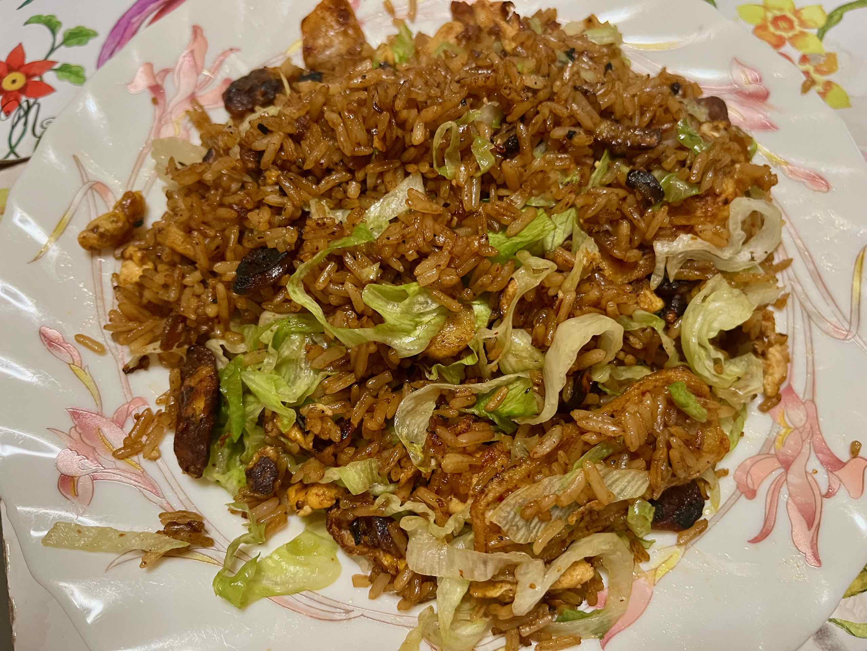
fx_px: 651
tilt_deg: -67.1
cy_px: 326
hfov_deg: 67.3
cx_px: 434
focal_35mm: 26
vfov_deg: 53.1
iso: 500
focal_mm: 5.1
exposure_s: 1/50
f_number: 1.6
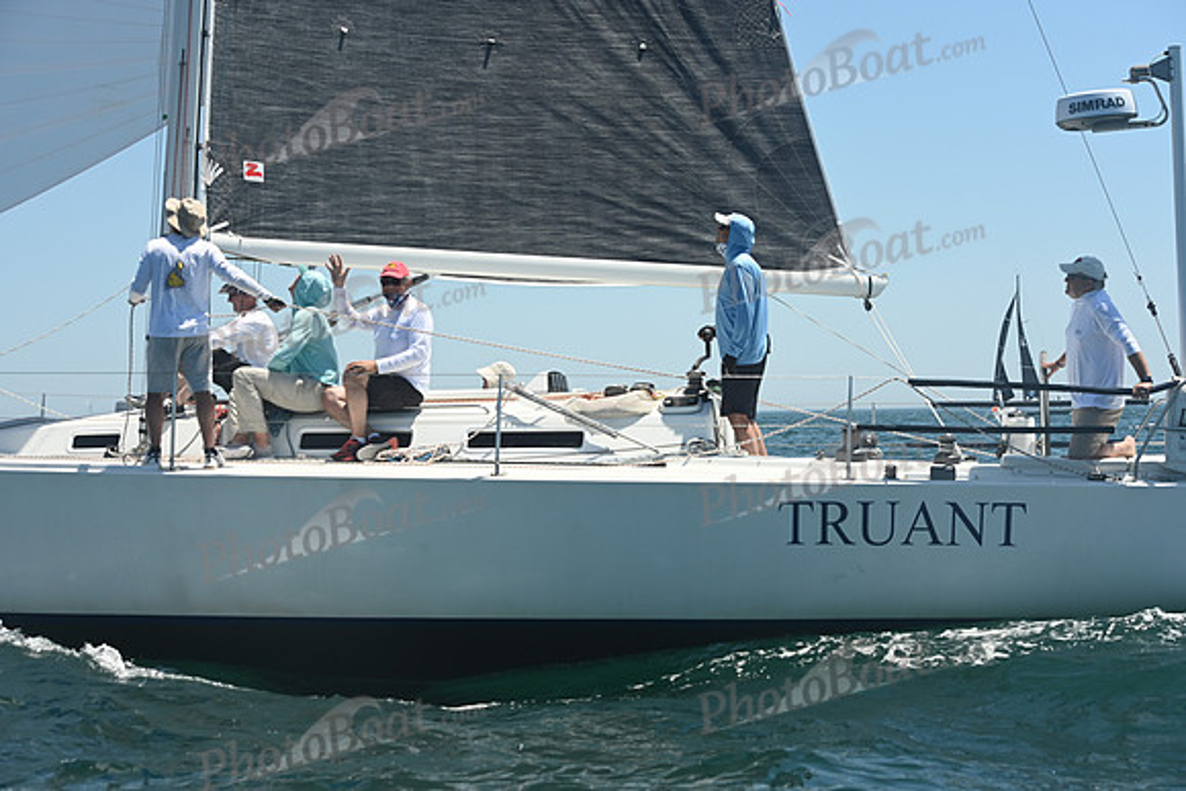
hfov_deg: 28.8
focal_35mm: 70
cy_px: 396
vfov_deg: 19.5
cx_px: 593
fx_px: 2307
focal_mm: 70
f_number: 7.1
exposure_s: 1/1000
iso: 320
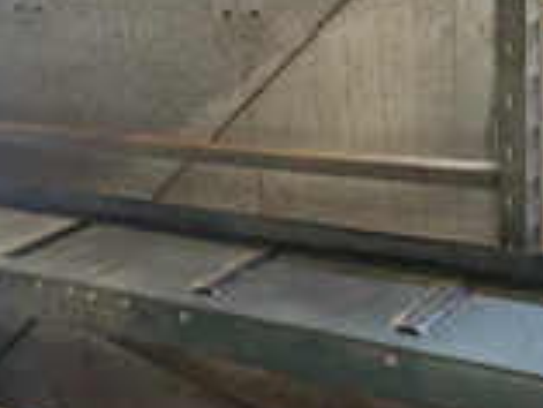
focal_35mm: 61
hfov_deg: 31.5
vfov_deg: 23.8
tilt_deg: -24.5
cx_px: 346
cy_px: 308
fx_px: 958
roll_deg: +6.2
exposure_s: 1/89
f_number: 1.78
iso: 200
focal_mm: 6.76
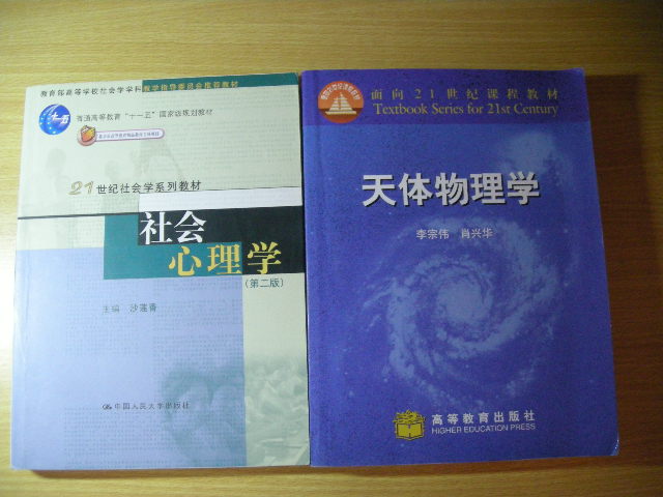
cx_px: 332
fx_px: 670
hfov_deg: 52.6
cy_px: 248
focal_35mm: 35
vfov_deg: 40.7
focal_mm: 5.7
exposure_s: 1/18.7
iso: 400
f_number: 2.8
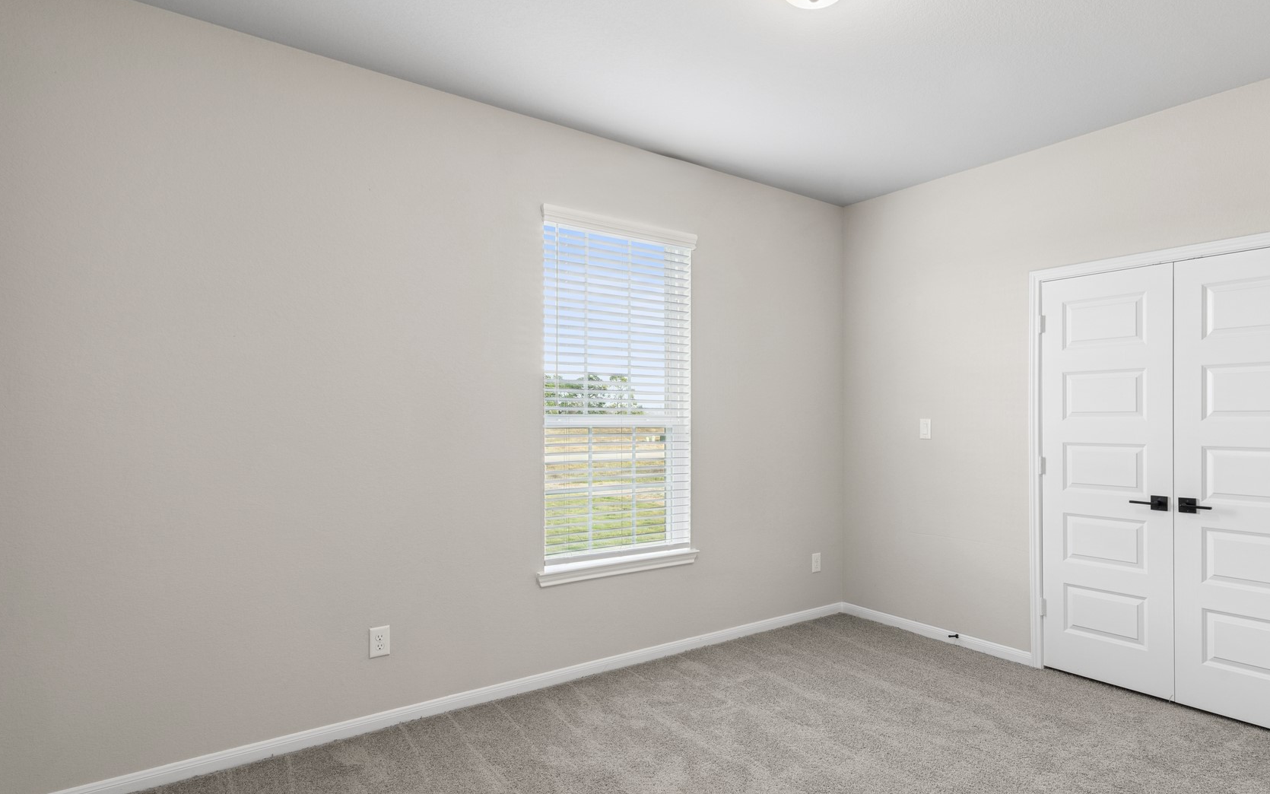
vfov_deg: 59.7
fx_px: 692
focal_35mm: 20
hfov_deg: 84.5
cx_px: 725
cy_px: 394
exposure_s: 1/6
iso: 100
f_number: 9
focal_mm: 16
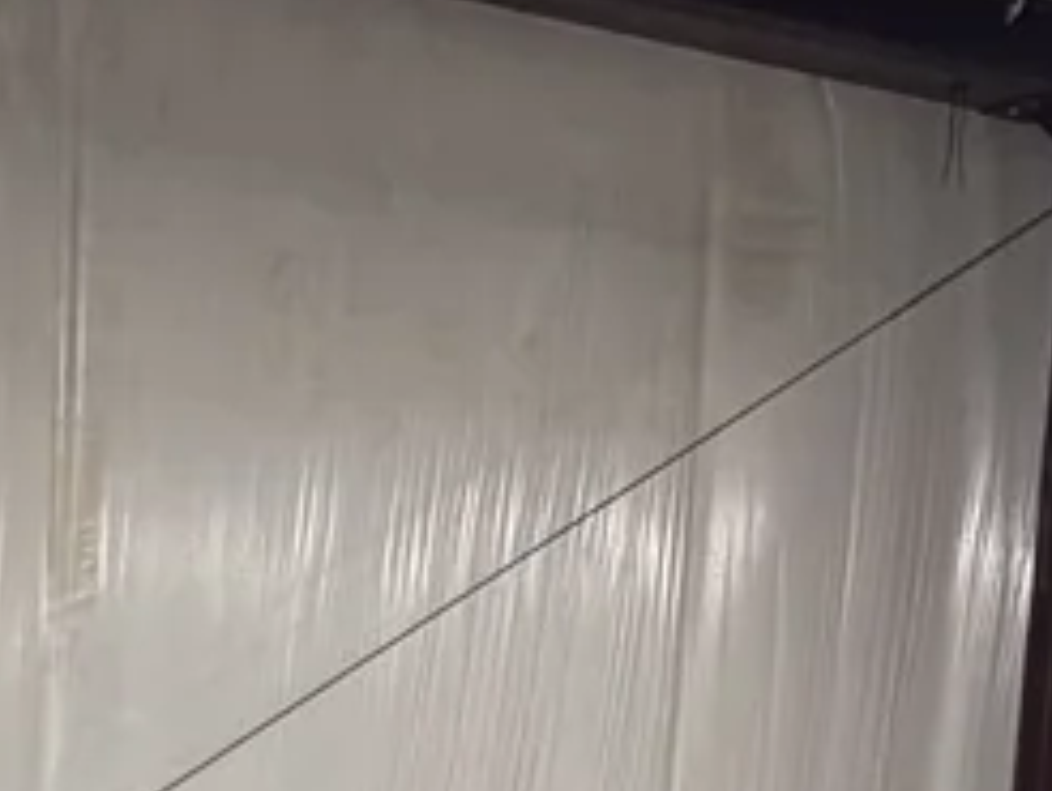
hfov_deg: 10.6
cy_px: 2377
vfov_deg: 8.1
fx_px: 4746
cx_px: -1578
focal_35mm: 156
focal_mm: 6.76
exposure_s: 1/120
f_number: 1.78
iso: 200
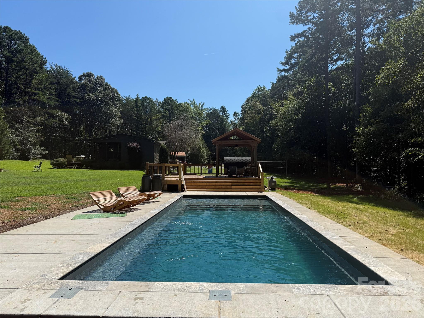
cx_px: 212
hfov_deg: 71.6
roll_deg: -0.4
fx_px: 294
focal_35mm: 24
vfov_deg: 56.8
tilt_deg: +0.8
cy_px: 159
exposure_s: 1/5714
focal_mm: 6.76
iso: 80
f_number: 1.78
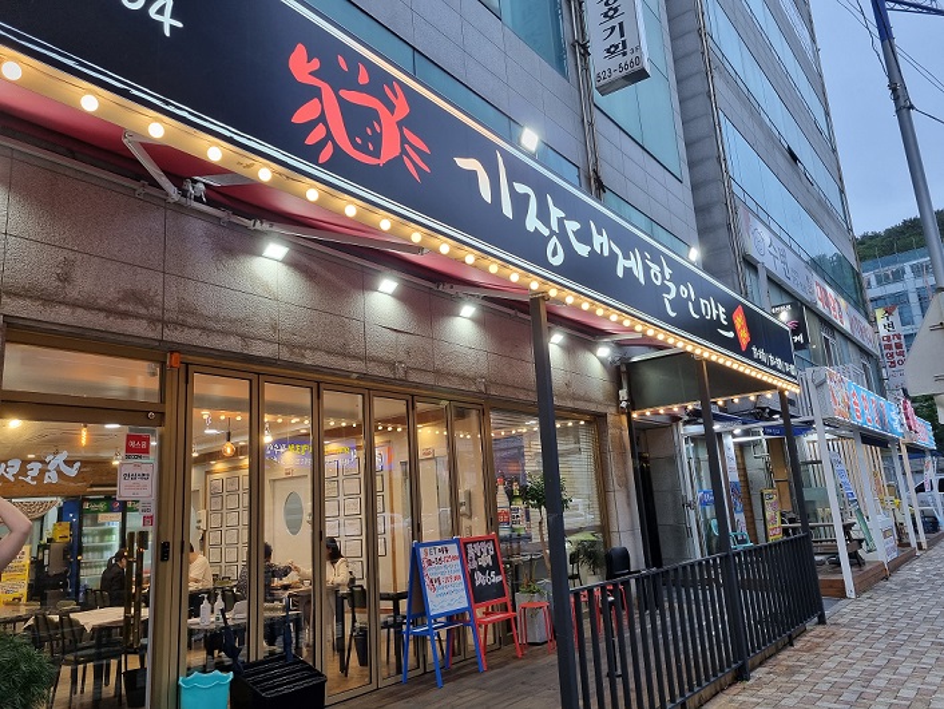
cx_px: 472
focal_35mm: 26
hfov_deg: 67.3
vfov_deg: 53.1
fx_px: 709
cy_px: 354
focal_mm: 5.4
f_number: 1.8
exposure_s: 1/120
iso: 100
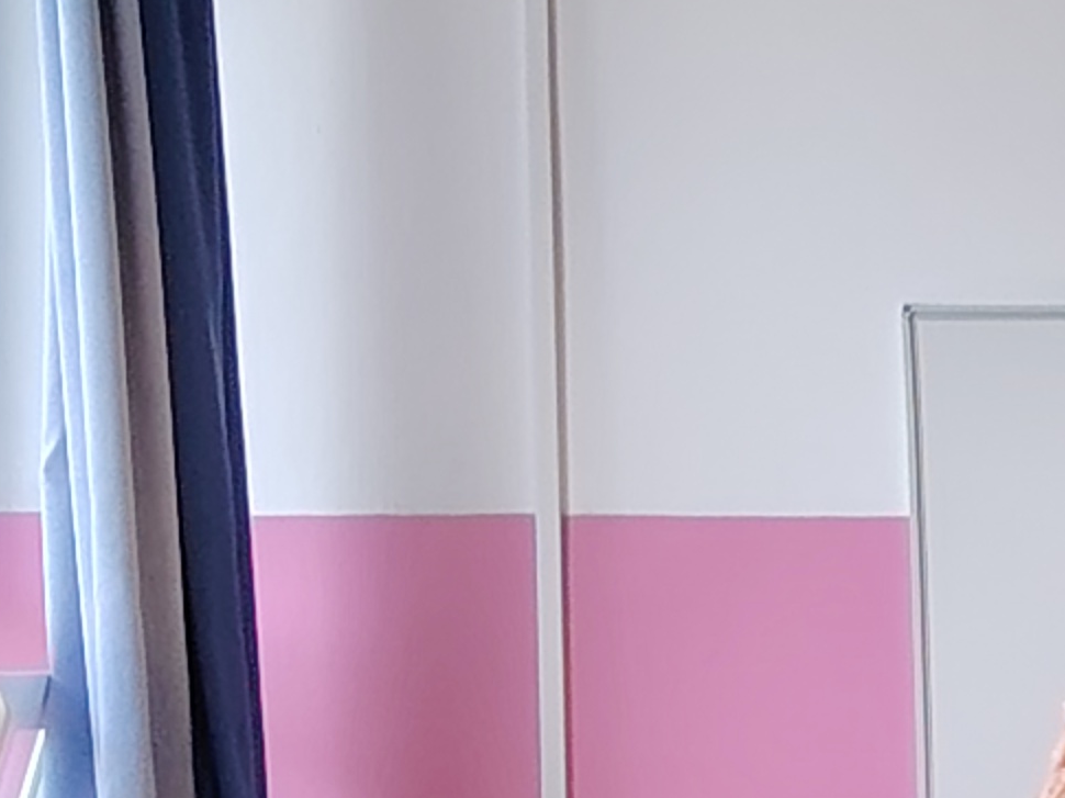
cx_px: 1828
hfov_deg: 9.6
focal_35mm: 198
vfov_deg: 7.4
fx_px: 6090
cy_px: 1104
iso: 294
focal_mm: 5.25
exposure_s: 1/33.3
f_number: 1.75
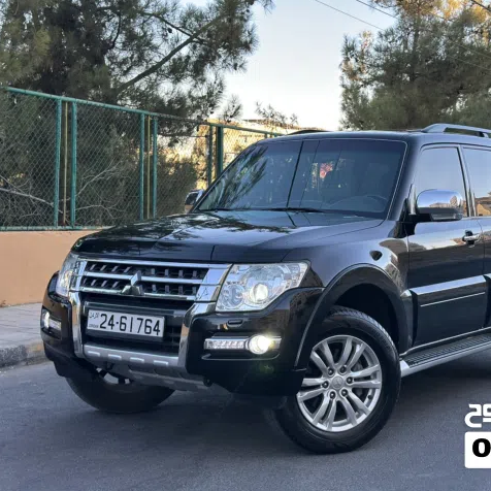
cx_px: 309
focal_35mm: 57
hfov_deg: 29.9
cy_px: 246
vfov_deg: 30.0
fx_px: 915
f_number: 1.78
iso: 80
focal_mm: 6.86
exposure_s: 1/310
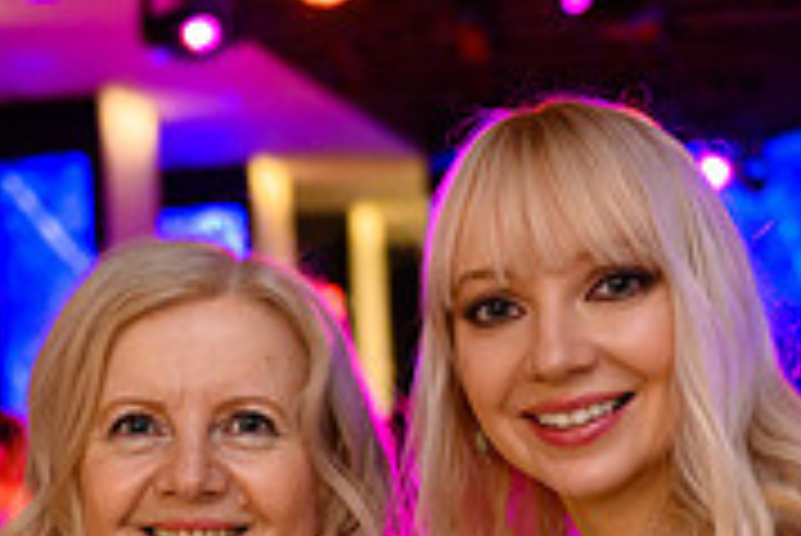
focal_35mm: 117
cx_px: 441
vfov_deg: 11.4
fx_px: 2605
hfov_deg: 17.5
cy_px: 721
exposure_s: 1/160
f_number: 3.2
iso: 1600
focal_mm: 36
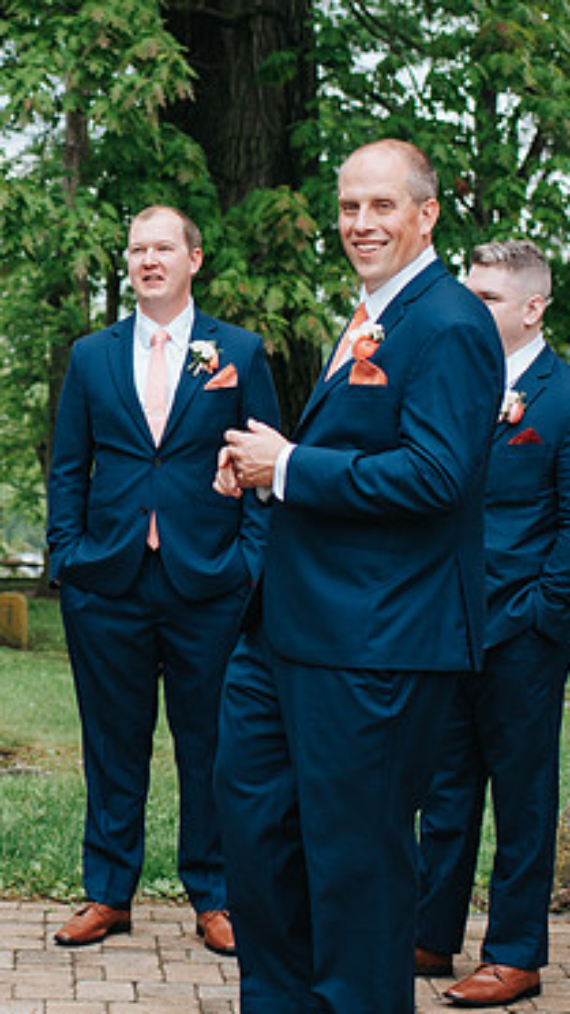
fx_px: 2636
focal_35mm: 98
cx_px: -124
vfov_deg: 21.8
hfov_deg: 12.1
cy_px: 479
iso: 200
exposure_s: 1/640
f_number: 2.8
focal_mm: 35
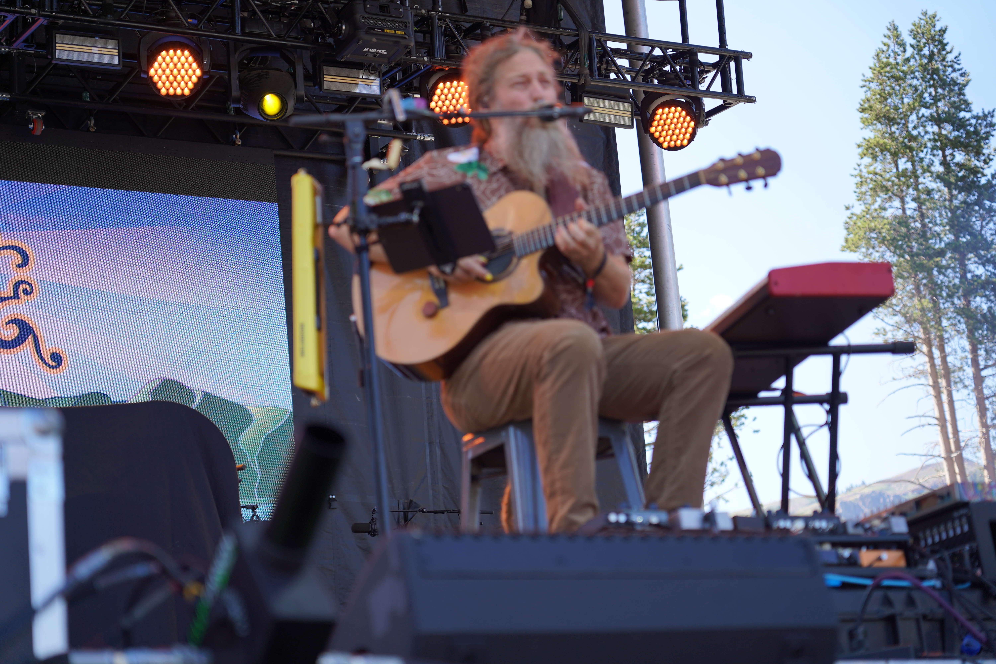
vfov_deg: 16.7
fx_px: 2268
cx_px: 498
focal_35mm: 82
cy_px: 332
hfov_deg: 24.8
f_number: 4
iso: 100
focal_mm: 82
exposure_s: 1/200
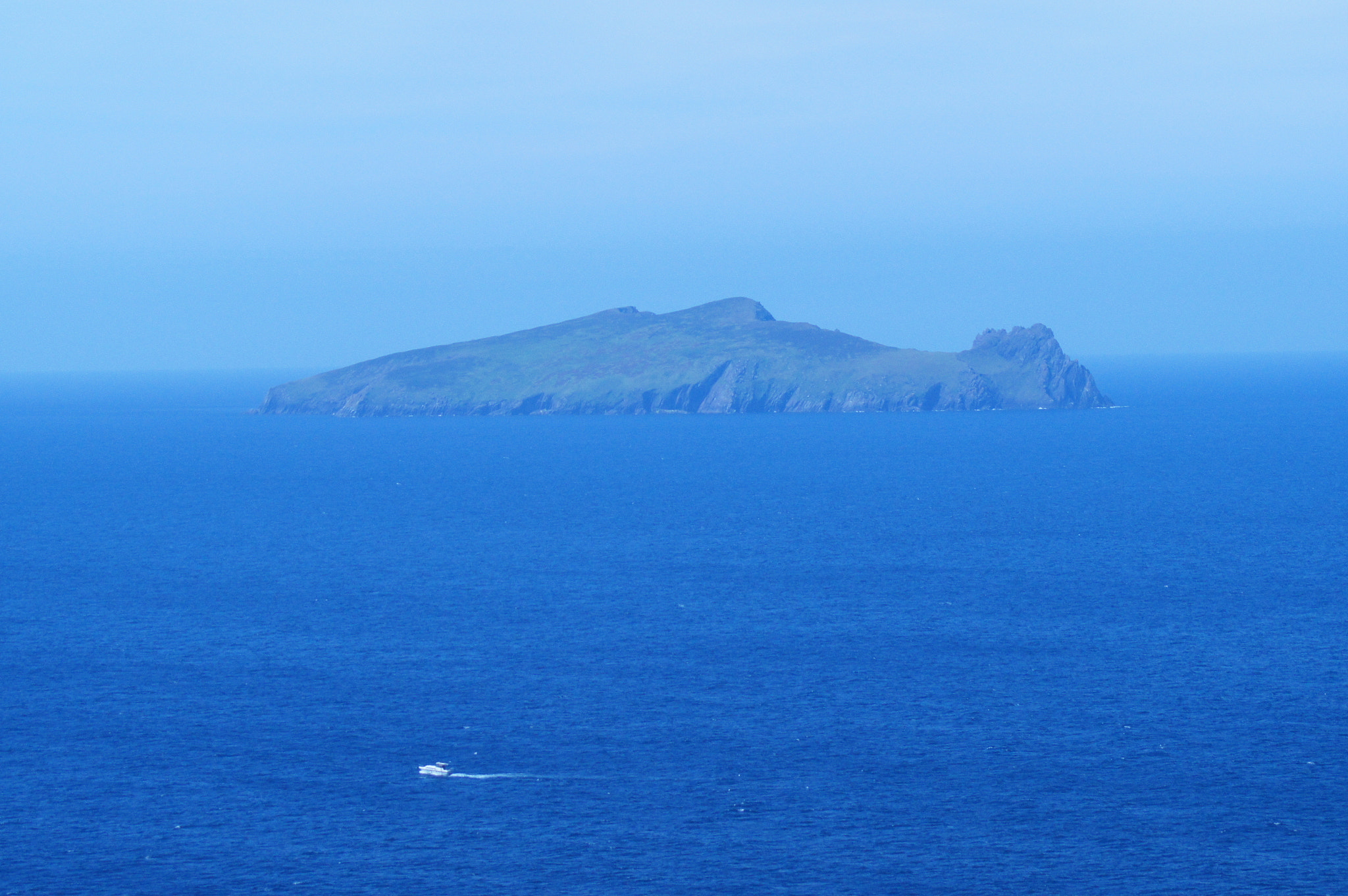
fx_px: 4769
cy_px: 448
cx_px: 674
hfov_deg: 16.1
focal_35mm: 128
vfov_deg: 10.7
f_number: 5.6
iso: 800
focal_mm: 85
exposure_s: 1/4000
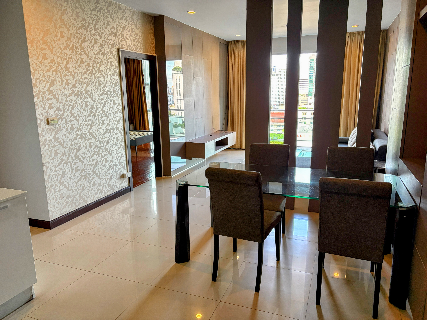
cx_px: 214
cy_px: 160
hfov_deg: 67.3
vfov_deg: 53.1
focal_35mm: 26
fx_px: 321
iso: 250
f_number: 1.6
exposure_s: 1/100
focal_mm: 5.96
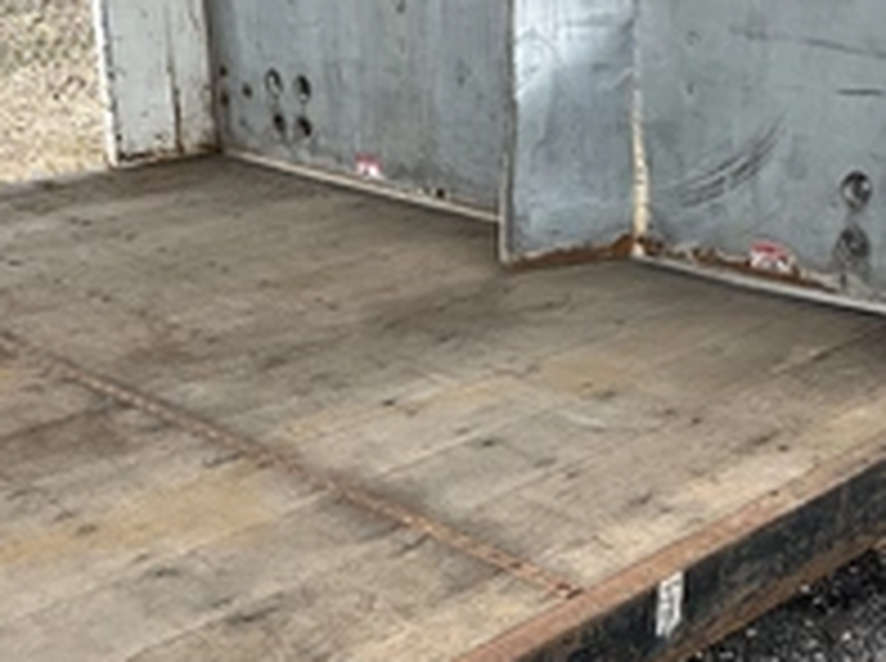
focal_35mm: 59
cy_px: 531
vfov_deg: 24.3
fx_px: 1507
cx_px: 472
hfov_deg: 32.7
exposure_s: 1/529
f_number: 1.8
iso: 25
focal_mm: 3
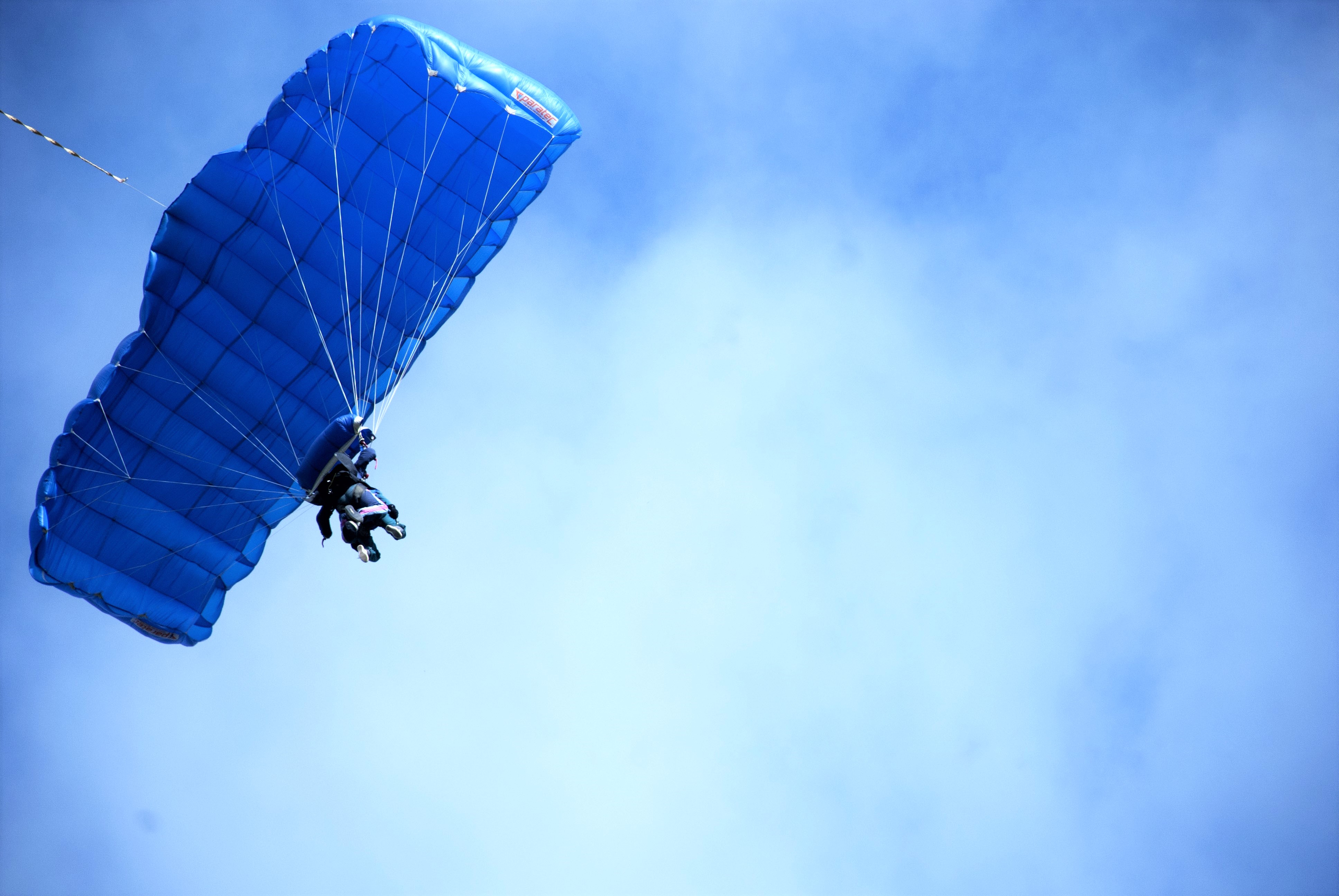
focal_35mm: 202
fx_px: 7541
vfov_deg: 6.8
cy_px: 448
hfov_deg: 10.1
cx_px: 670
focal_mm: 135
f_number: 5.6
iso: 400
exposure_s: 1/1000
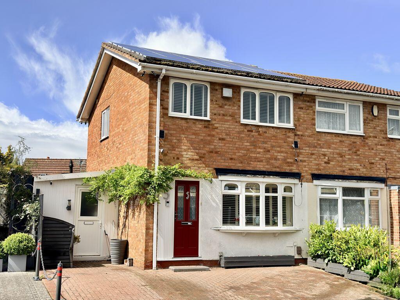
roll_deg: -0.3
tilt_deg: +7.8
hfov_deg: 42.9
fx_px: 508
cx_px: 200
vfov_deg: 32.9
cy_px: 150
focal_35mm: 44
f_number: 1.78
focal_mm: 6.76
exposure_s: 1/3953
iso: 64
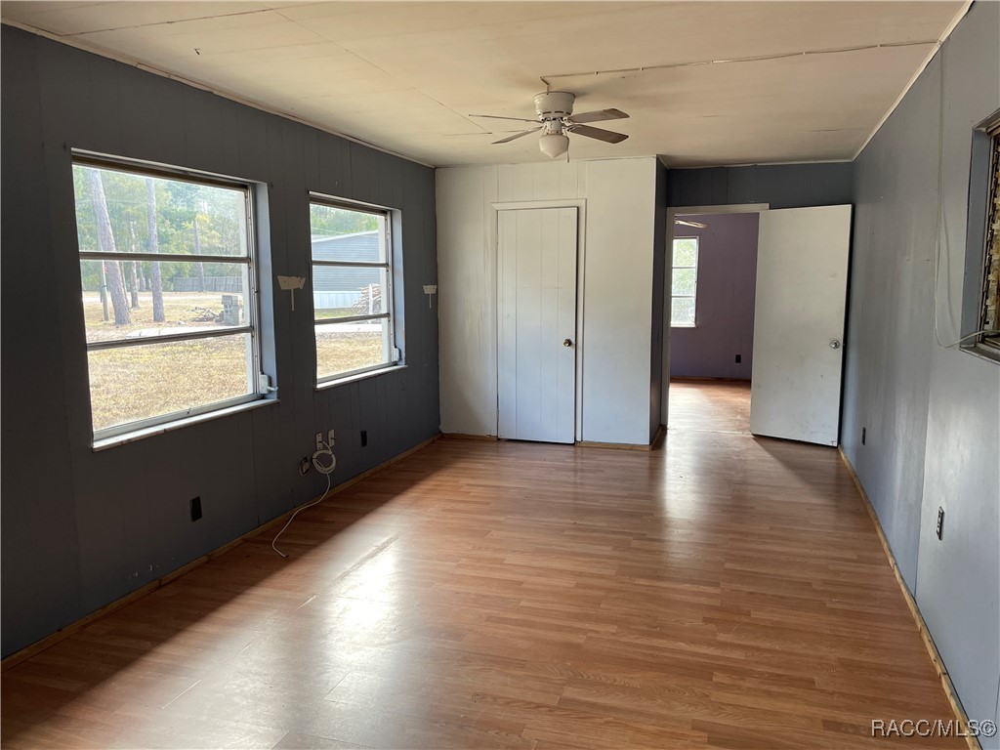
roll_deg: +0.3
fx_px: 751
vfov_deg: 53.1
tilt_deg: -7.5
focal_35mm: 26
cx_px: 500
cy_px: 375
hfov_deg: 67.3
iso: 64
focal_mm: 4.2
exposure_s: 1/121
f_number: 1.6
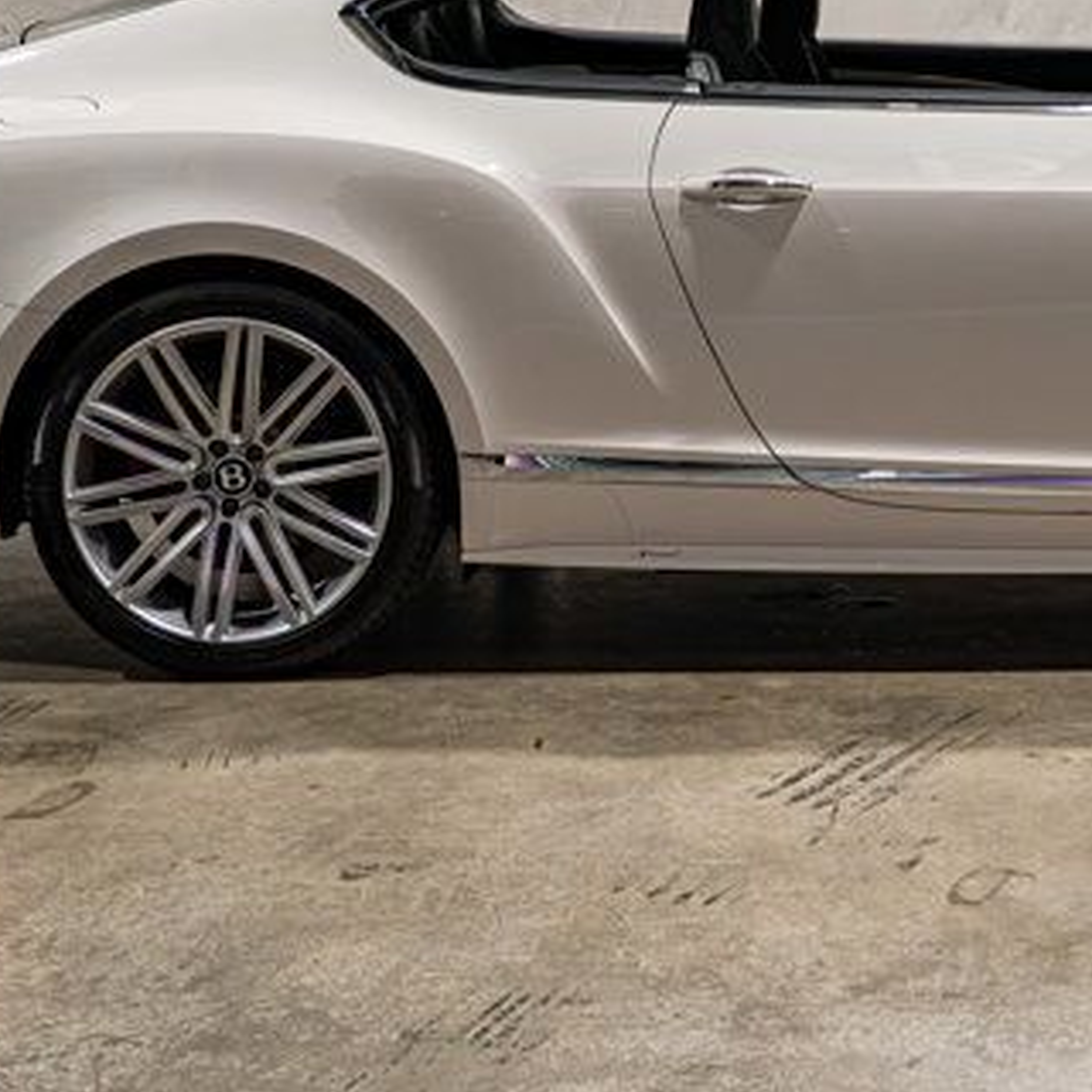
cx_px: 932
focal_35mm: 87
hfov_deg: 19.7
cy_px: 162
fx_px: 3105
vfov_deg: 19.7
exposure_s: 1/80
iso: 1000
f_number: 4
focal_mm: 32
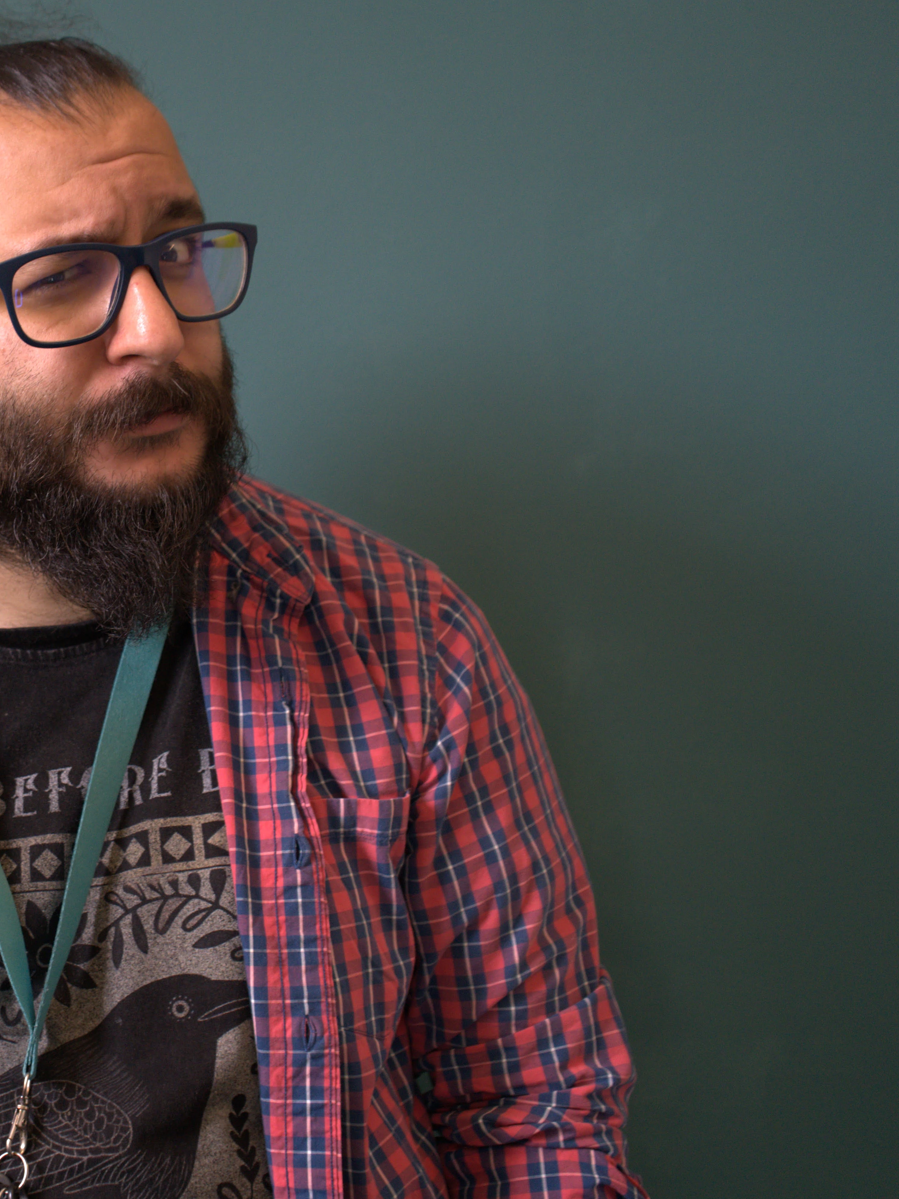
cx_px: 53
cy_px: 604
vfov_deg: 39.7
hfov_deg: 28.8
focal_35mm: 48
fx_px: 1662
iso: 1600
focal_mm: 33
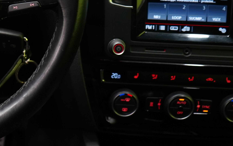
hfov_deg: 20.1
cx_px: -78
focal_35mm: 94
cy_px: -16
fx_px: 597
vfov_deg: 13.6
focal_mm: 31
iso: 1250
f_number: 5
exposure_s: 1/25
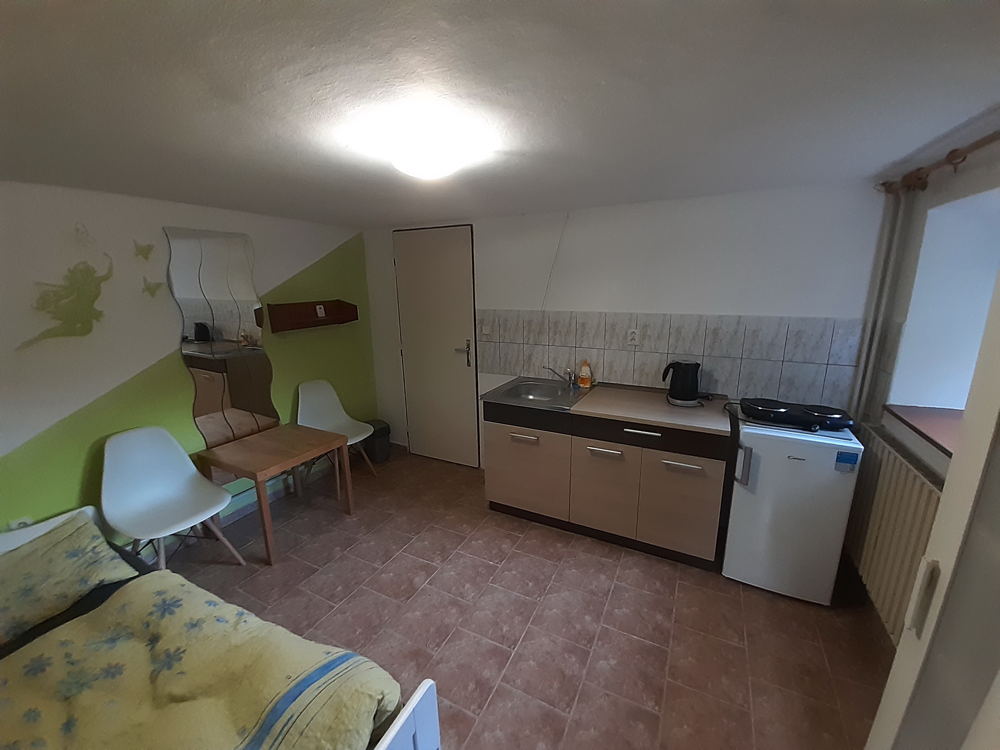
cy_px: 375
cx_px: 500
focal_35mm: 13
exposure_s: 1/25
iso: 250
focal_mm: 1.13
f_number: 2.2
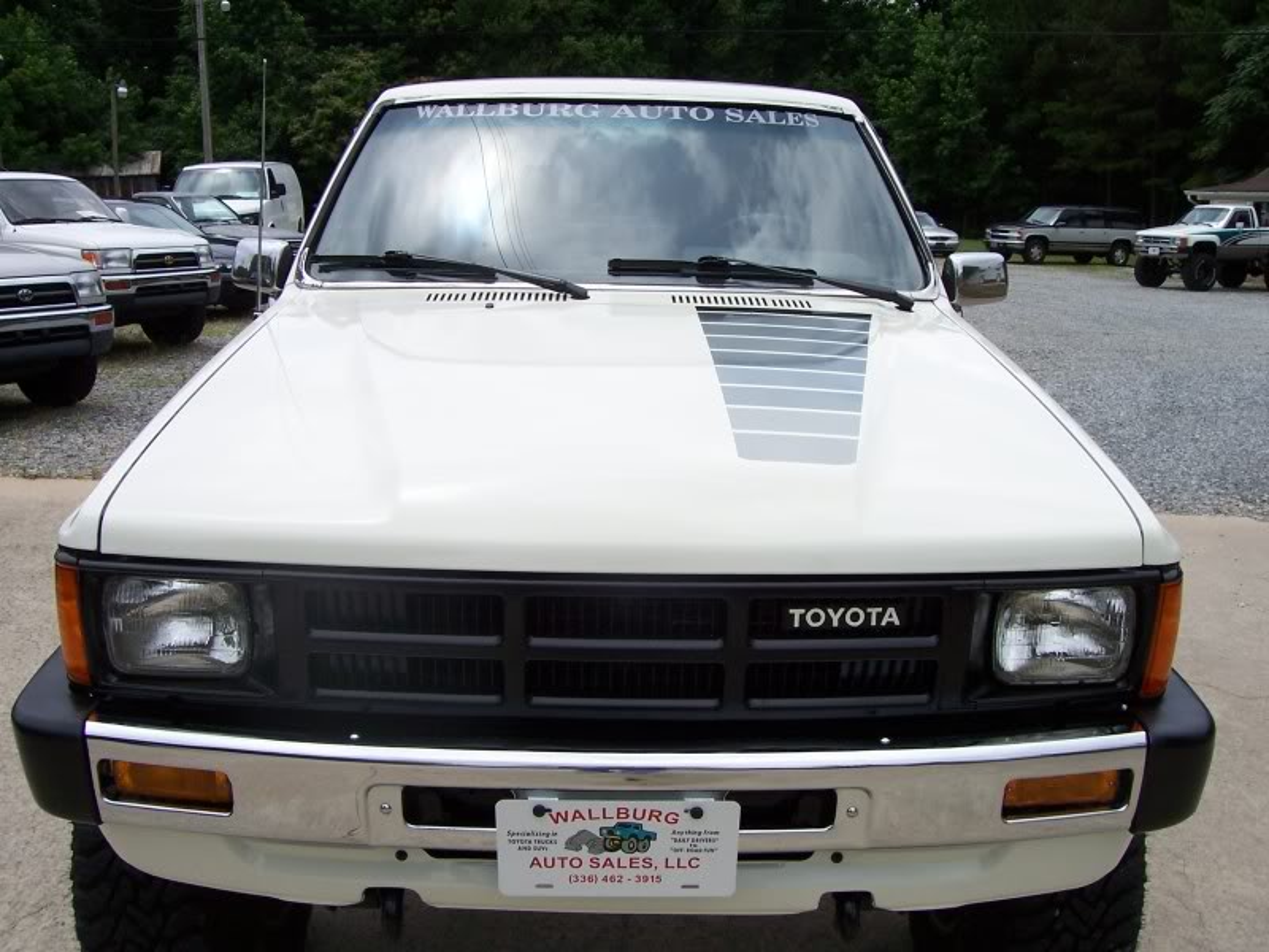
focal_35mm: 34
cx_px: 634
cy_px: 476
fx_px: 1246
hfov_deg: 54.0
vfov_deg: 41.8
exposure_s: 1/750
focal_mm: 5.6
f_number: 5.6
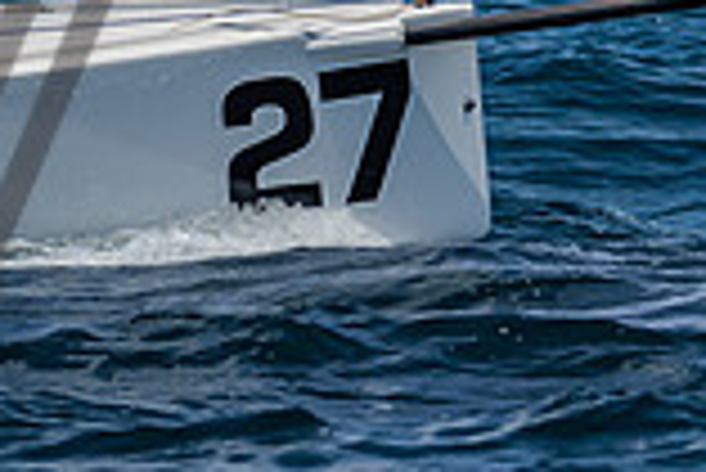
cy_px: -111
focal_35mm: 842
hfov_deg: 2.4
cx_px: -488
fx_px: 16527
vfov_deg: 1.6
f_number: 6.3
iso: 400
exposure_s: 1/2500
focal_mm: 180
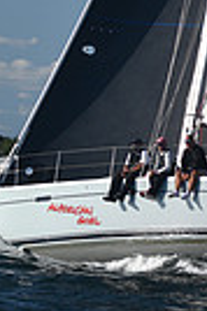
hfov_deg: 3.7
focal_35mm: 368
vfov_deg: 5.6
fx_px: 3182
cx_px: 110
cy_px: -128
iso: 250
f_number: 2.8
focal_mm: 85
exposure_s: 1/3200
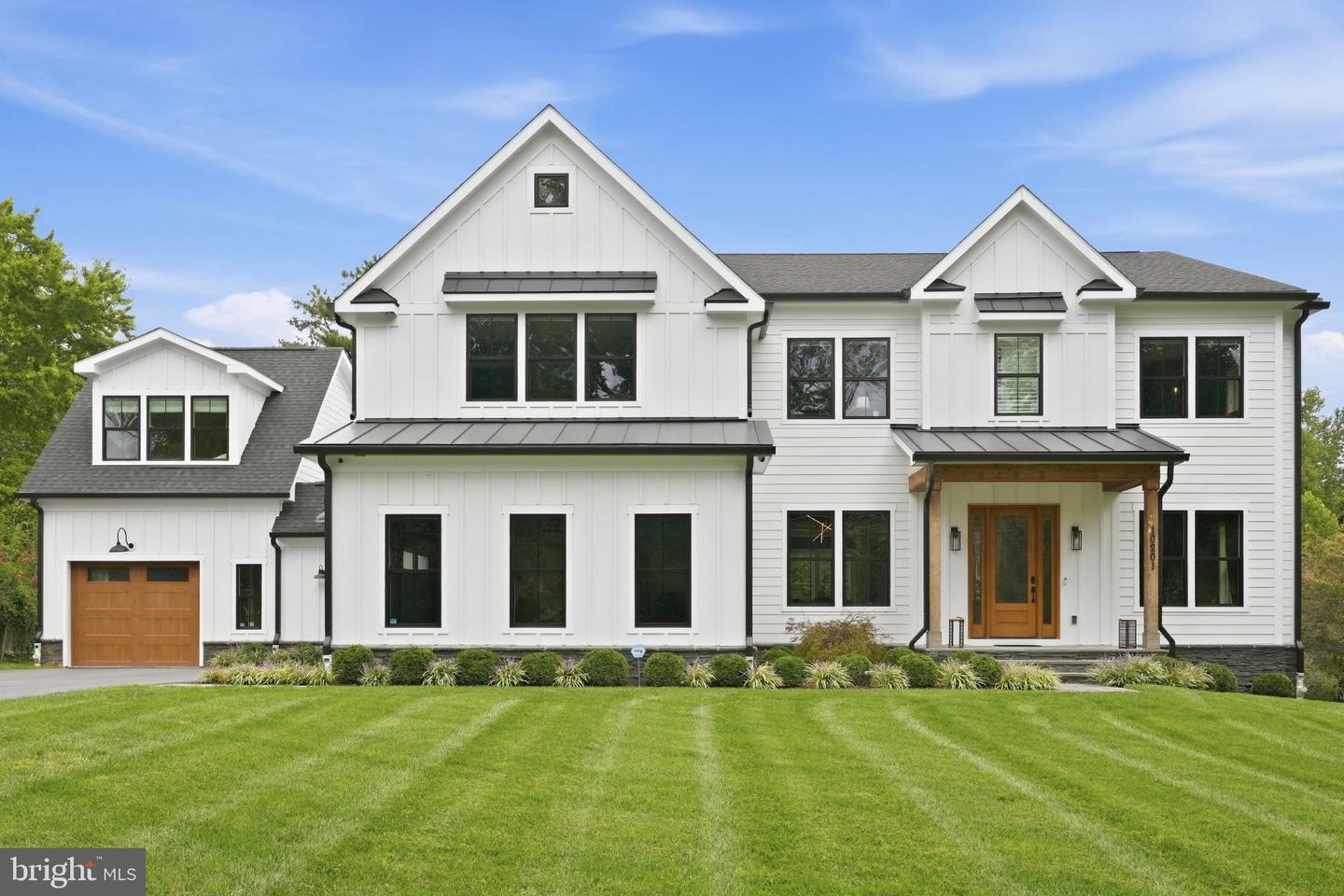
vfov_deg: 42.3
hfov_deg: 60.3
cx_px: 672
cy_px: 448
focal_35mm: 31
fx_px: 1157
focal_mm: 31
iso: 200
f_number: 8
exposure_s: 1/250
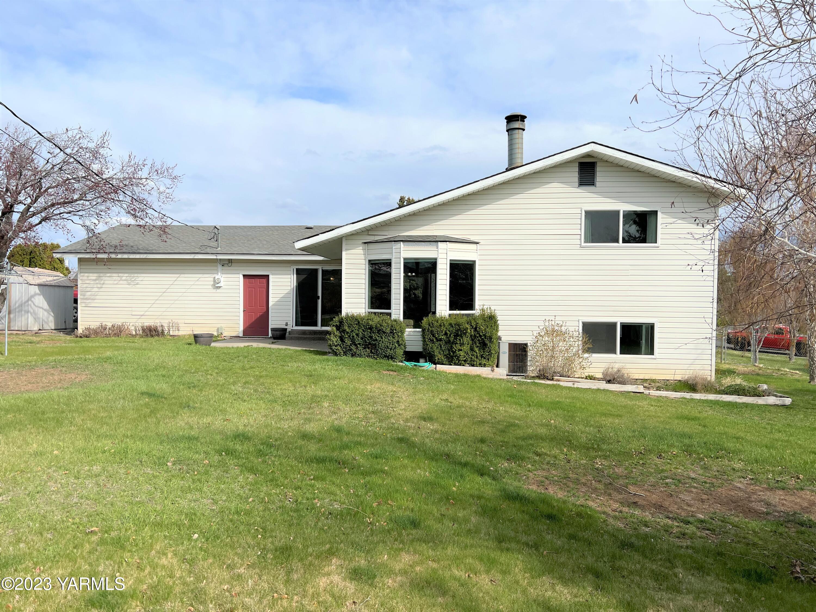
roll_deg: -0.6
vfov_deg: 53.1
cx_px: 408
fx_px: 613
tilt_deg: -1.1
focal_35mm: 26
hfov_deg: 67.3
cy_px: 306
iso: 50
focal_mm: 5.7
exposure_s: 1/6211
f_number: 1.5
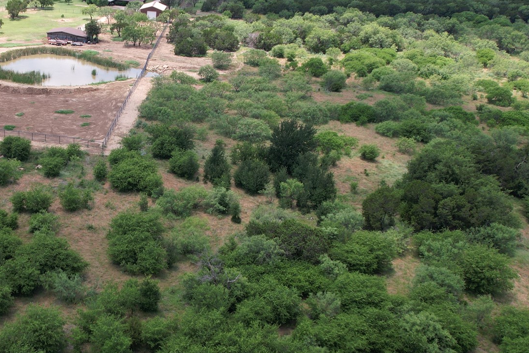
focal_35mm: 44
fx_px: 647
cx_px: 106
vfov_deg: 30.4
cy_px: 218
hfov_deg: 42.5
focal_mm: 8.38
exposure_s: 1/800
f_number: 2.8
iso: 100
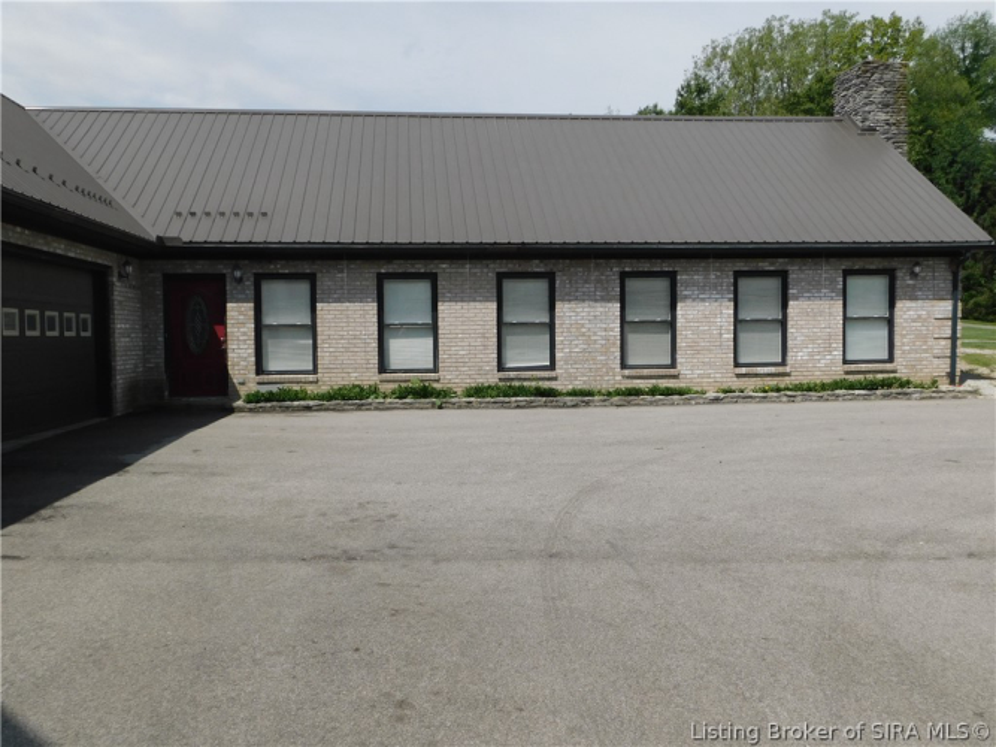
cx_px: 498
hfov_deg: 60.0
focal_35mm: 30
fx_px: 863
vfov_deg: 46.8
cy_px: 374
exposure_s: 1/500
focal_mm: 5.3
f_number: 6.4
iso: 125
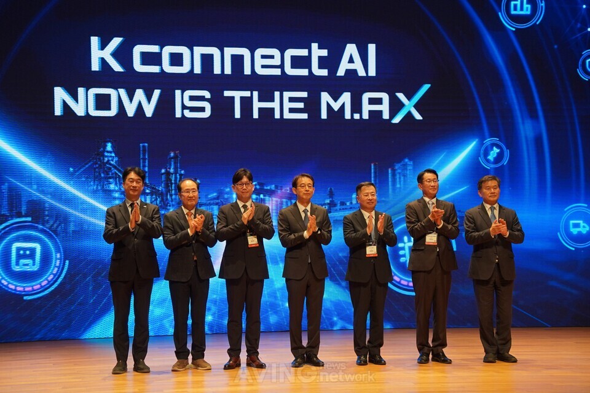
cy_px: 196
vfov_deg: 16.9
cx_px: 295
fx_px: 1327
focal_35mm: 81
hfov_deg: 25.1
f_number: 4
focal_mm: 54
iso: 800
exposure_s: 1/160
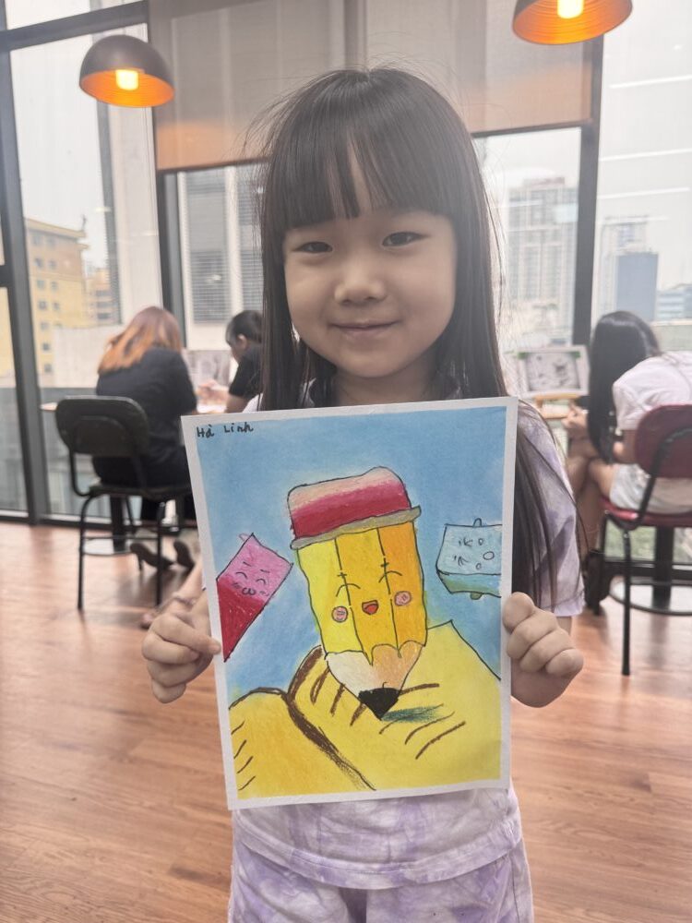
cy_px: 462
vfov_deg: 71.6
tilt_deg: -9.4
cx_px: 346
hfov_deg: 56.8
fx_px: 640
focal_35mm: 24
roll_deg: +0.6
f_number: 1.78
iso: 64
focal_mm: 6.76
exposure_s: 1/209
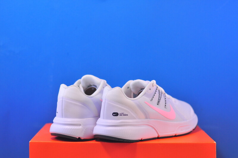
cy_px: 79
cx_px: 119
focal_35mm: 75
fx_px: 495
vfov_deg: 18.1
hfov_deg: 27.0
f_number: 2.5
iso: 250
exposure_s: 1/320
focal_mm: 50
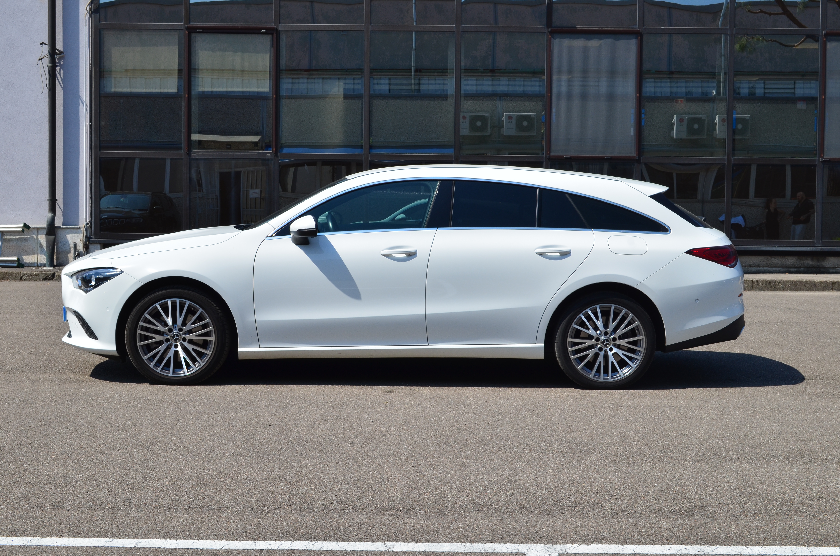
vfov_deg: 26.4
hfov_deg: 39.0
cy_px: 278
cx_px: 420
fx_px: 1188
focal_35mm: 51
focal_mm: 34
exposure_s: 1/320
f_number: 10
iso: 200
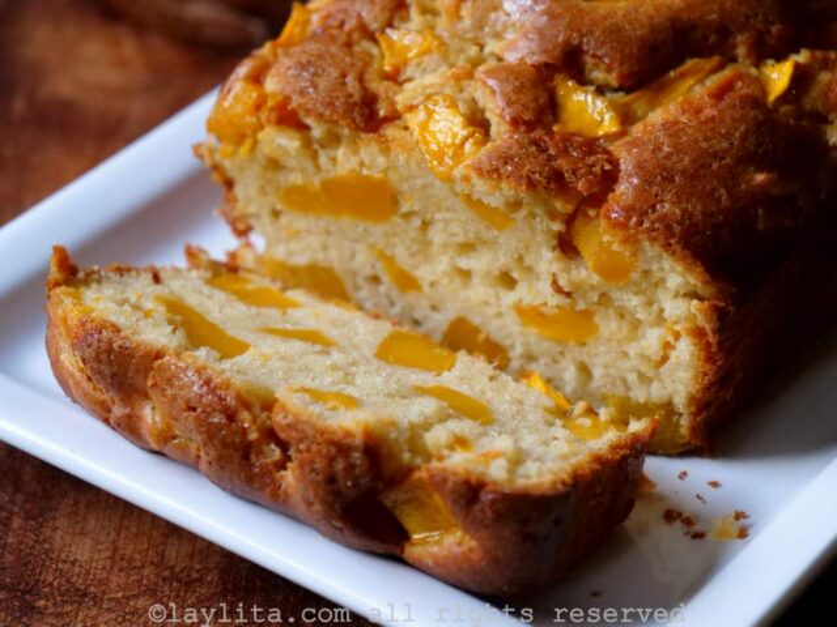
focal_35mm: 120
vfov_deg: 12.3
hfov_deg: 16.4
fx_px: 2902
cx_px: 418
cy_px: 314
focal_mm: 60
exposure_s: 1/125
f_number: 4
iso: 3200
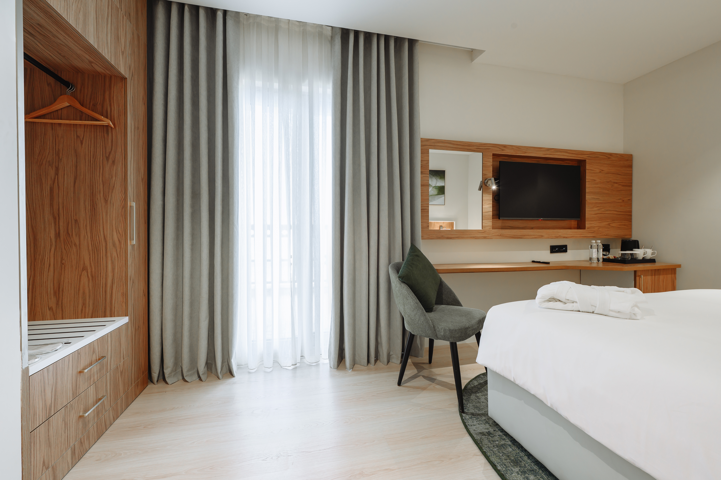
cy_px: 240
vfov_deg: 81.1
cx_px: 360
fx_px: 280
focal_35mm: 14
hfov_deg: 104.3
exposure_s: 1/4
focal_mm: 14
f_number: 8
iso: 160
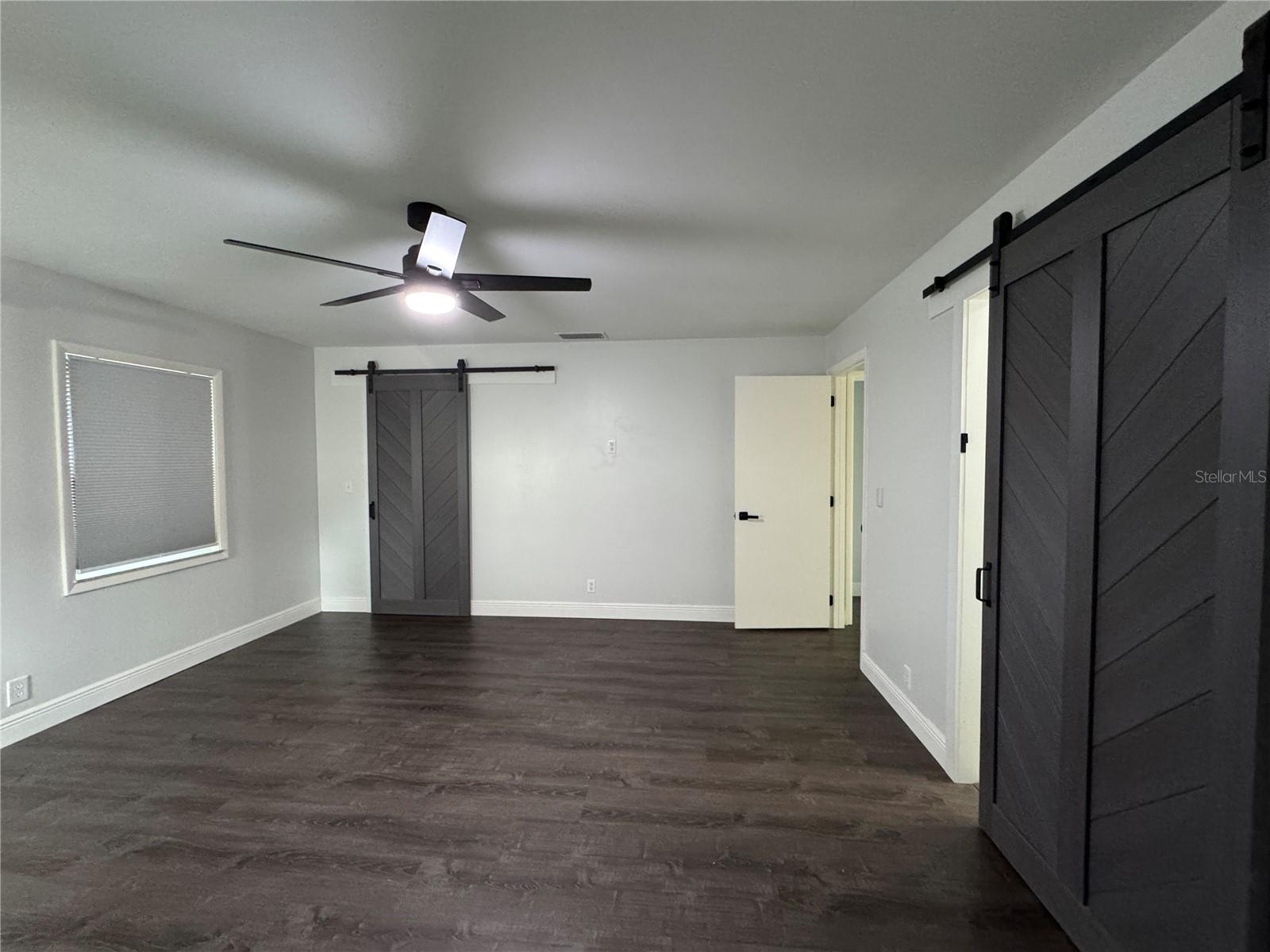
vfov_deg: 85.7
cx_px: 635
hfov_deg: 102.1
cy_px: 476
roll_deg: +0.3
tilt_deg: -2.1
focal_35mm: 14
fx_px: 514
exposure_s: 1/60
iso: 640
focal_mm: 2.22
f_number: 2.2
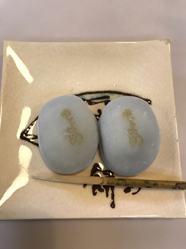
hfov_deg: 49.7
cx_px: 93
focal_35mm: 28
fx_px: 201
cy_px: 124
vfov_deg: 63.4
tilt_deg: -77.2
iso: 50
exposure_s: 1/15
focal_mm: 3.99
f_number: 1.8
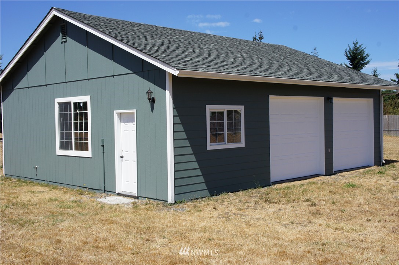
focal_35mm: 40
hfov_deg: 48.0
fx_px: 449
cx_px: 200
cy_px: 132
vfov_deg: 33.0
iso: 200
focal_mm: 27
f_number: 13
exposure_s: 1/250
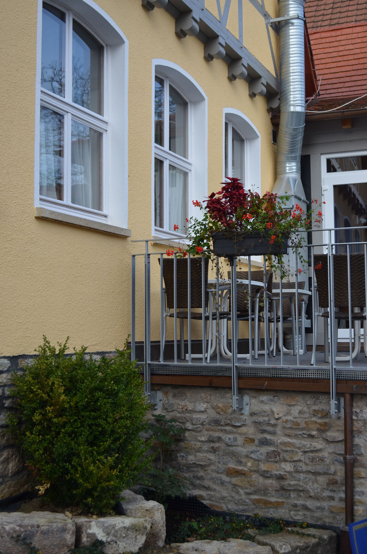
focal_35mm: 48
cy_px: 277
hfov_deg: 28.0
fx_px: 737
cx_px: 184
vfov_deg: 41.2
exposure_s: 1/1000
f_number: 4.8
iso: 560
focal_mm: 32
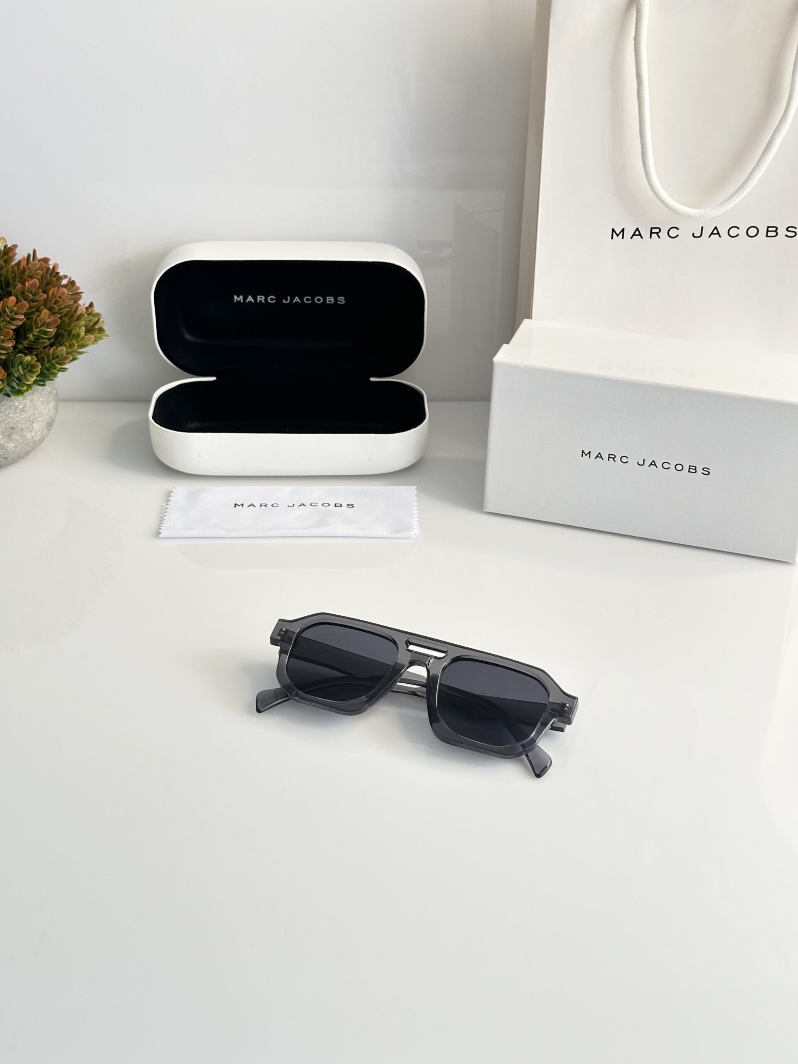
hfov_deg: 30.3
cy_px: 532
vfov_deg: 39.7
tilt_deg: -31.8
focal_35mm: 48
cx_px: 399
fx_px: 1475
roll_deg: -0.6
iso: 64
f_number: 1.78
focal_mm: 6.86
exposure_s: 1/50
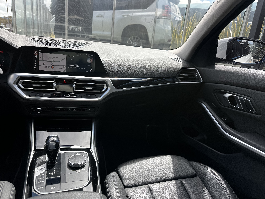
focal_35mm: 24
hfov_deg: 71.6
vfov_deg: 56.8
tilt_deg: -17.7
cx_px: 132
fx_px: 184
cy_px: 100
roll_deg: -6.9
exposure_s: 1/323
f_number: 1.78
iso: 80
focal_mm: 6.86
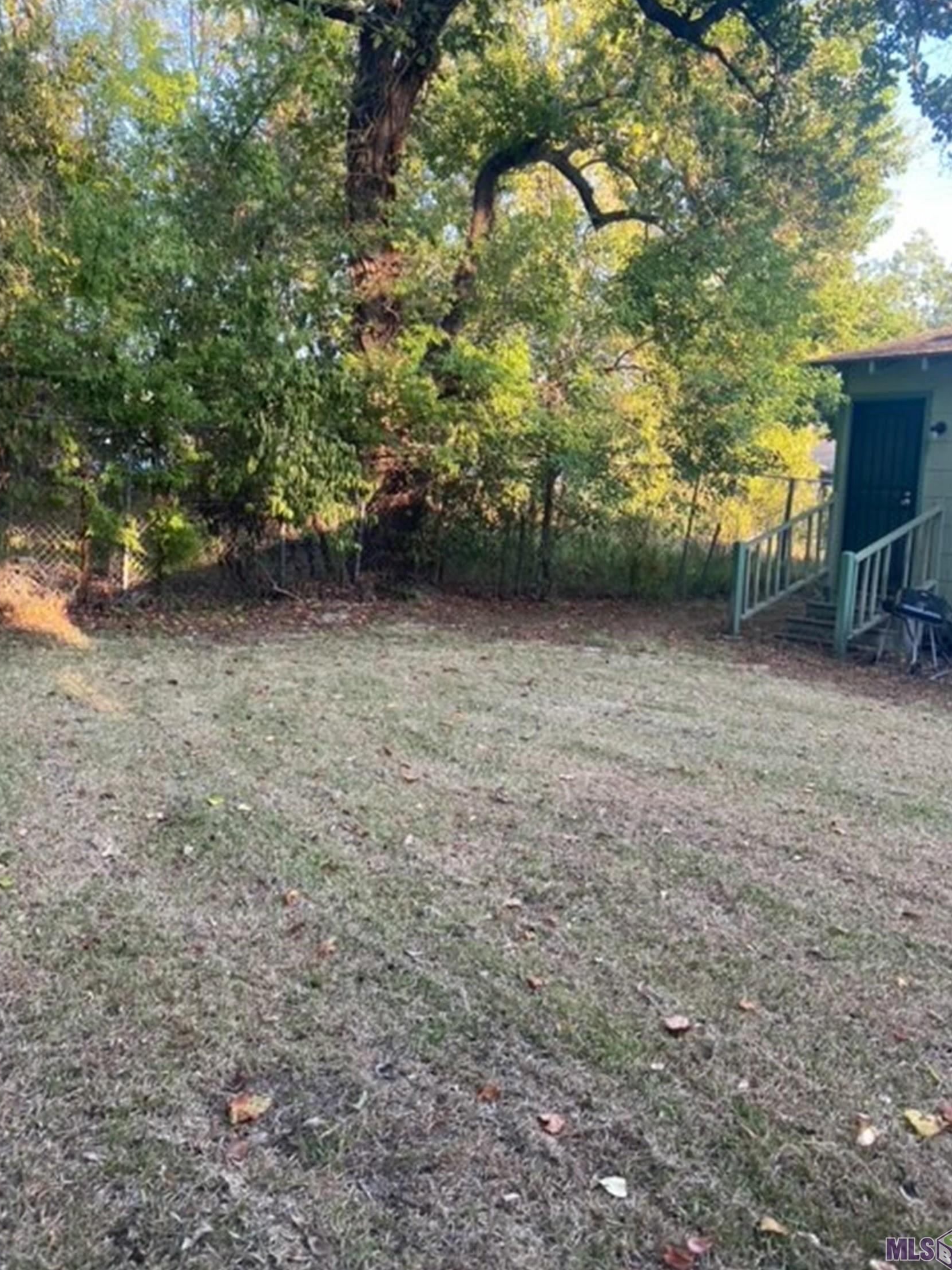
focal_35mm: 27
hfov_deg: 51.4
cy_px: 612
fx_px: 990
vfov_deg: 65.3
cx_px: 477
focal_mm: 4.25
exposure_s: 1/122
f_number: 1.8
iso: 50
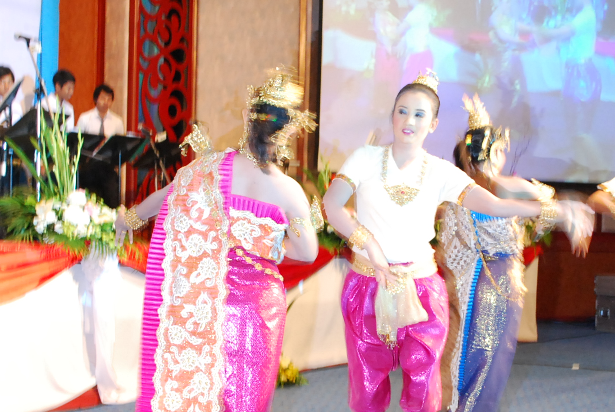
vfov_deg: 19.5
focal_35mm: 70
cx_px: 337
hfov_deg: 28.8
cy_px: 273
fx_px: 1198
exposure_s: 1/10
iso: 800
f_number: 4
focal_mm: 22
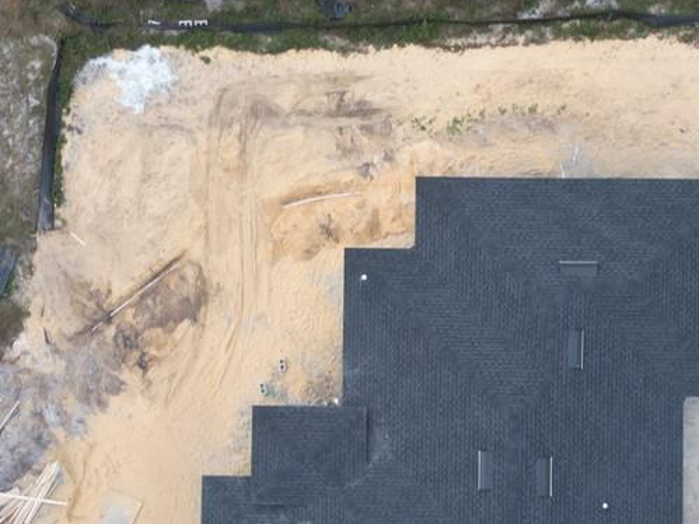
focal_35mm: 77
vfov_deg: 19.0
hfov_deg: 25.1
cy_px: 384
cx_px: 493
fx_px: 1554
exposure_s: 1/350
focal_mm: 6.72
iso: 100
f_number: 1.7
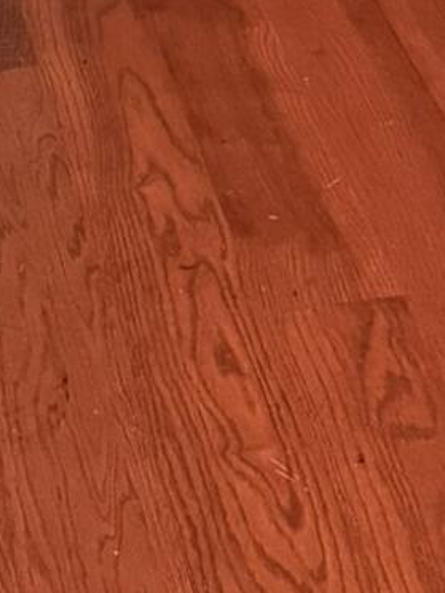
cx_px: 266
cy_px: -885
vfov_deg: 12.0
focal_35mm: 129
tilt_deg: -7.1
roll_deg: -1.0
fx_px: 2211
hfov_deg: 11.5
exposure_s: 1/30
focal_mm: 6.76
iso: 1000
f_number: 1.78
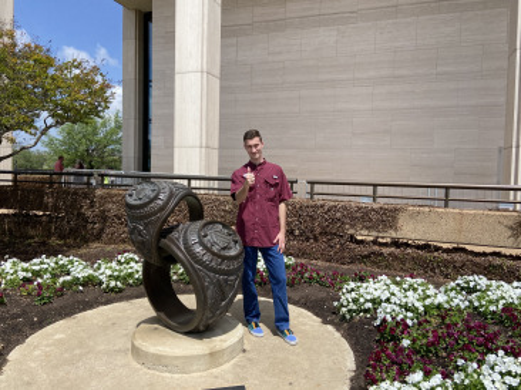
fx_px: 391
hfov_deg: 67.3
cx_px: 260
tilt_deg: -2.2
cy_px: 195
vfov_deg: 53.0
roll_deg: -2.0
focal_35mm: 26
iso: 32
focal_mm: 4.25
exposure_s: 1/3497
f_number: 1.8
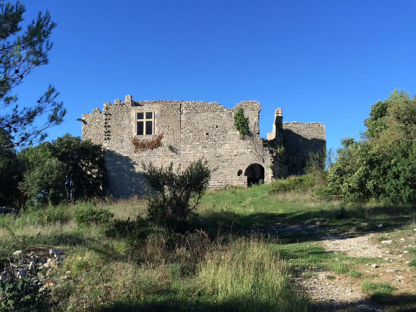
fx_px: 349
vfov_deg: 48.2
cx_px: 208
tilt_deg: +8.7
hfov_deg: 61.7
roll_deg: +1.3
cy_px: 156
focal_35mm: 29
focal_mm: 4.15
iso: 32
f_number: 2.2
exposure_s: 1/1282
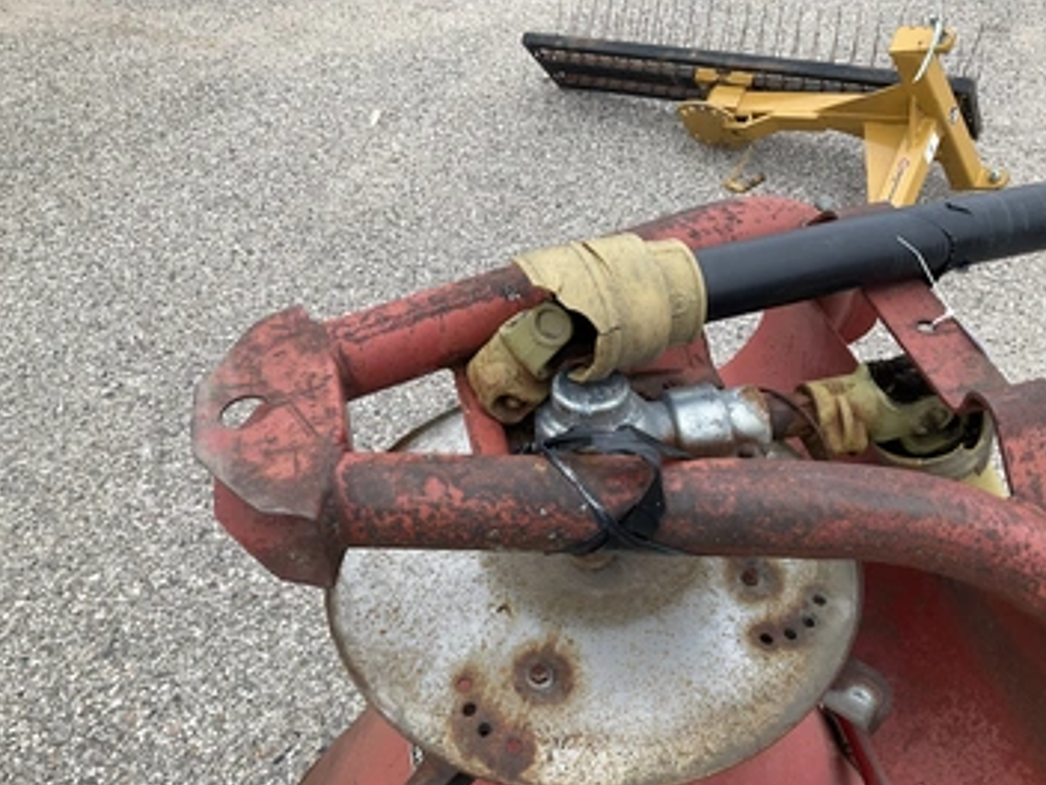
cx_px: 565
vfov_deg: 42.9
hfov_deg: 55.3
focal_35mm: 33
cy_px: 431
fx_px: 997
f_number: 1.8
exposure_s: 1/259
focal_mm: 3
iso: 25
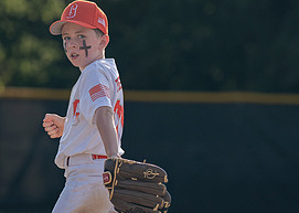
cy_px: 147
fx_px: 3673
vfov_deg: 3.3
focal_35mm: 433
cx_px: 135
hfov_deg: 4.7
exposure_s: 1/4000
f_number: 2.8
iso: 200
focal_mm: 139
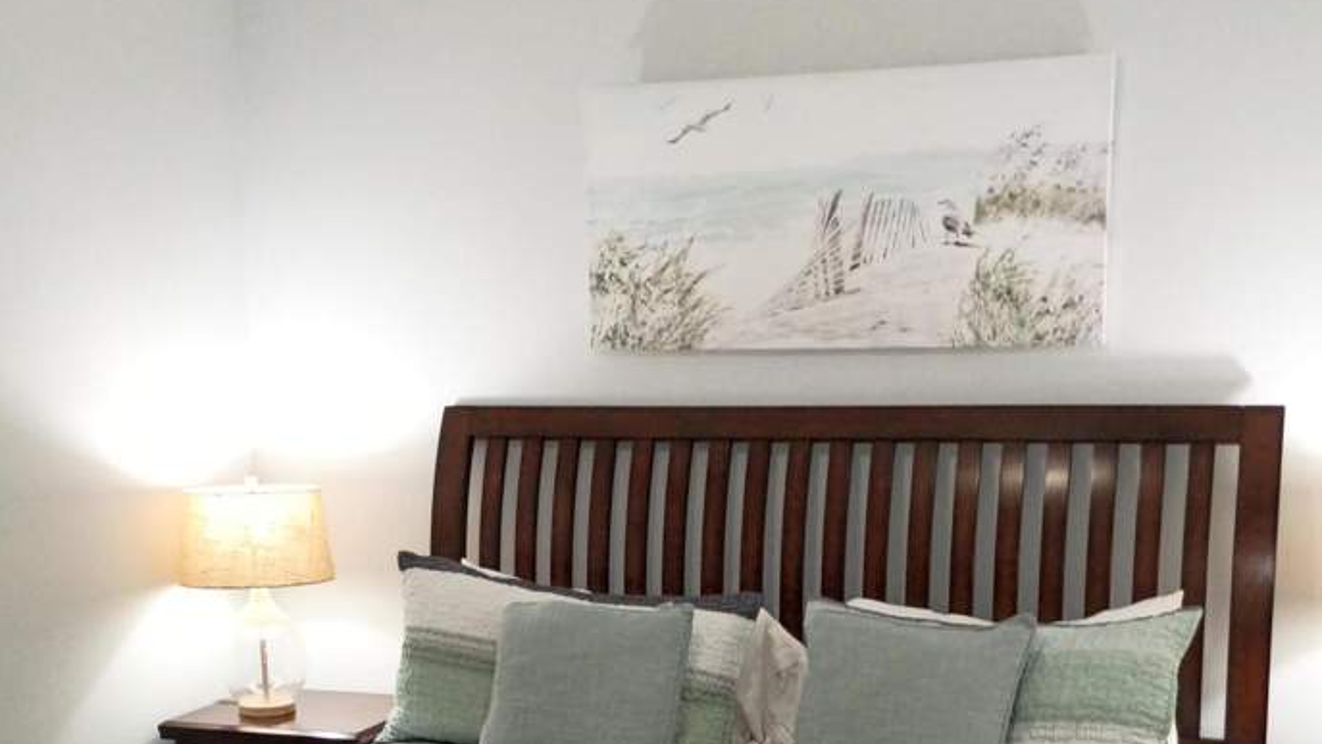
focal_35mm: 49
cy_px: 657
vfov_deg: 23.8
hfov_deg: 42.1
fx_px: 1718
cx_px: 645
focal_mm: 4.27
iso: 735
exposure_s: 1/40
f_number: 1.8
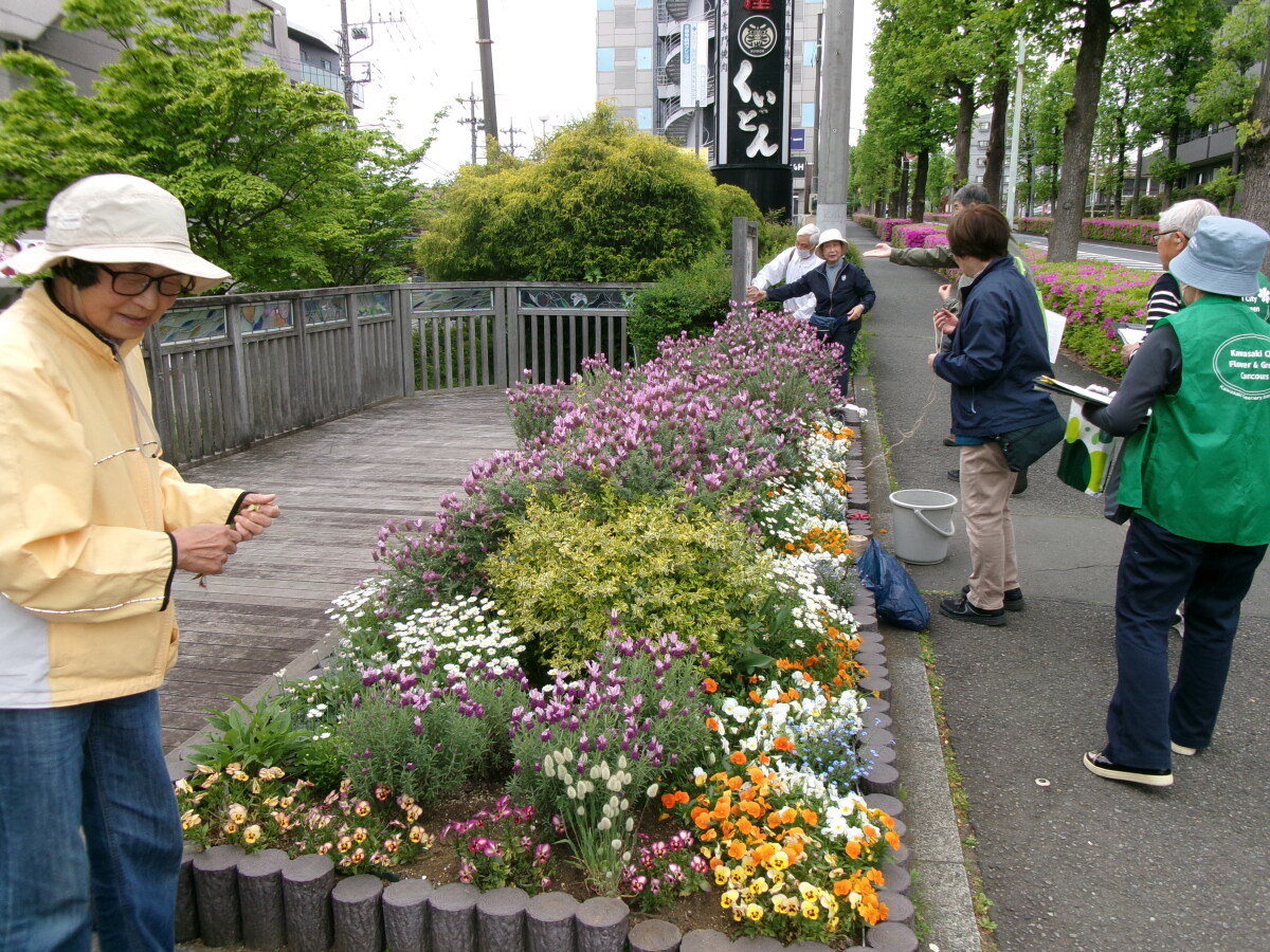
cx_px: 635
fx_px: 1027
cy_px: 476
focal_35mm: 28
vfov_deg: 49.7
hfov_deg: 63.4
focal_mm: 5.1
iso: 100
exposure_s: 1/180
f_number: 3.9
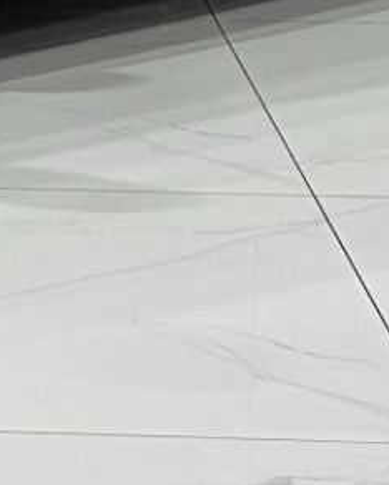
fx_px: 4428
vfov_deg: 6.1
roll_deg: -0.6
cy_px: -518
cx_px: -457
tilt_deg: -7.5
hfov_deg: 4.9
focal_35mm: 308
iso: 125
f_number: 1.78
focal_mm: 6.86
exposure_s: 1/120
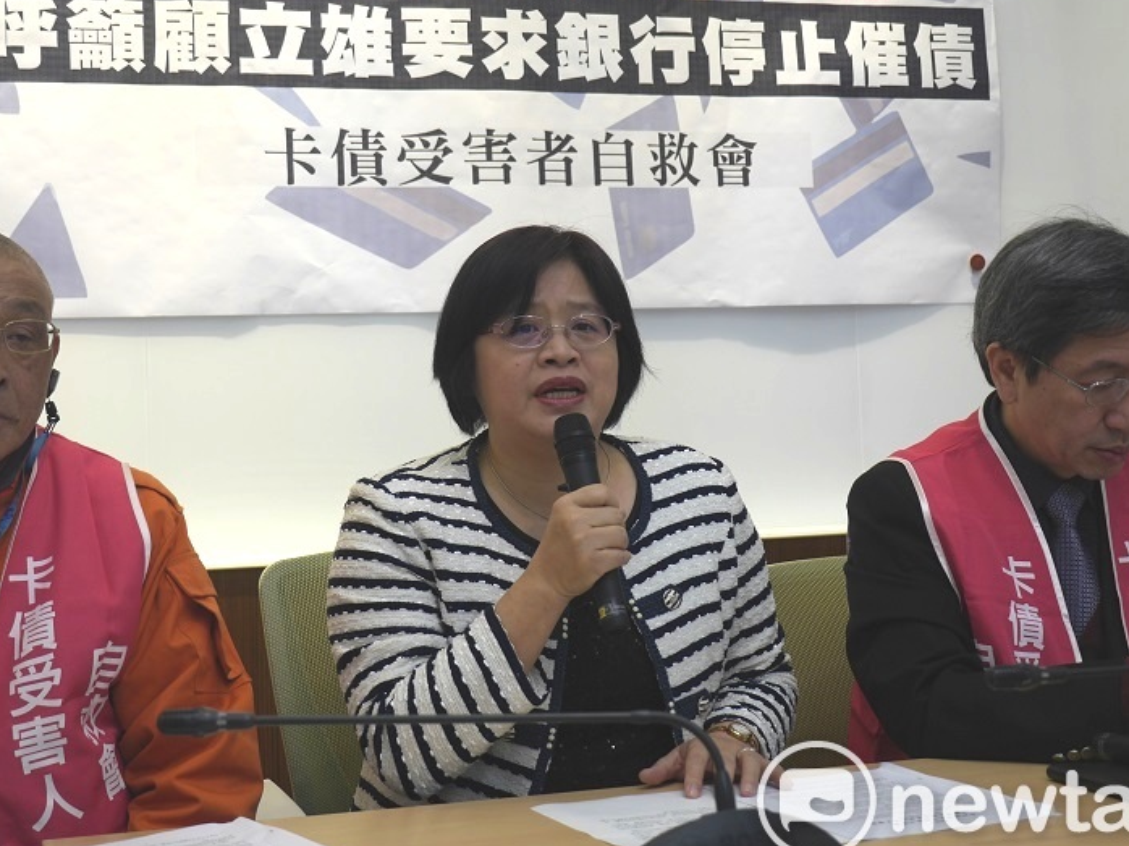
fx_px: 1826
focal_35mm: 56
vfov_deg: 26.1
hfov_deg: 34.4
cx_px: 542
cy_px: 362
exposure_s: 1/80
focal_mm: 23
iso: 200
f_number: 2.8
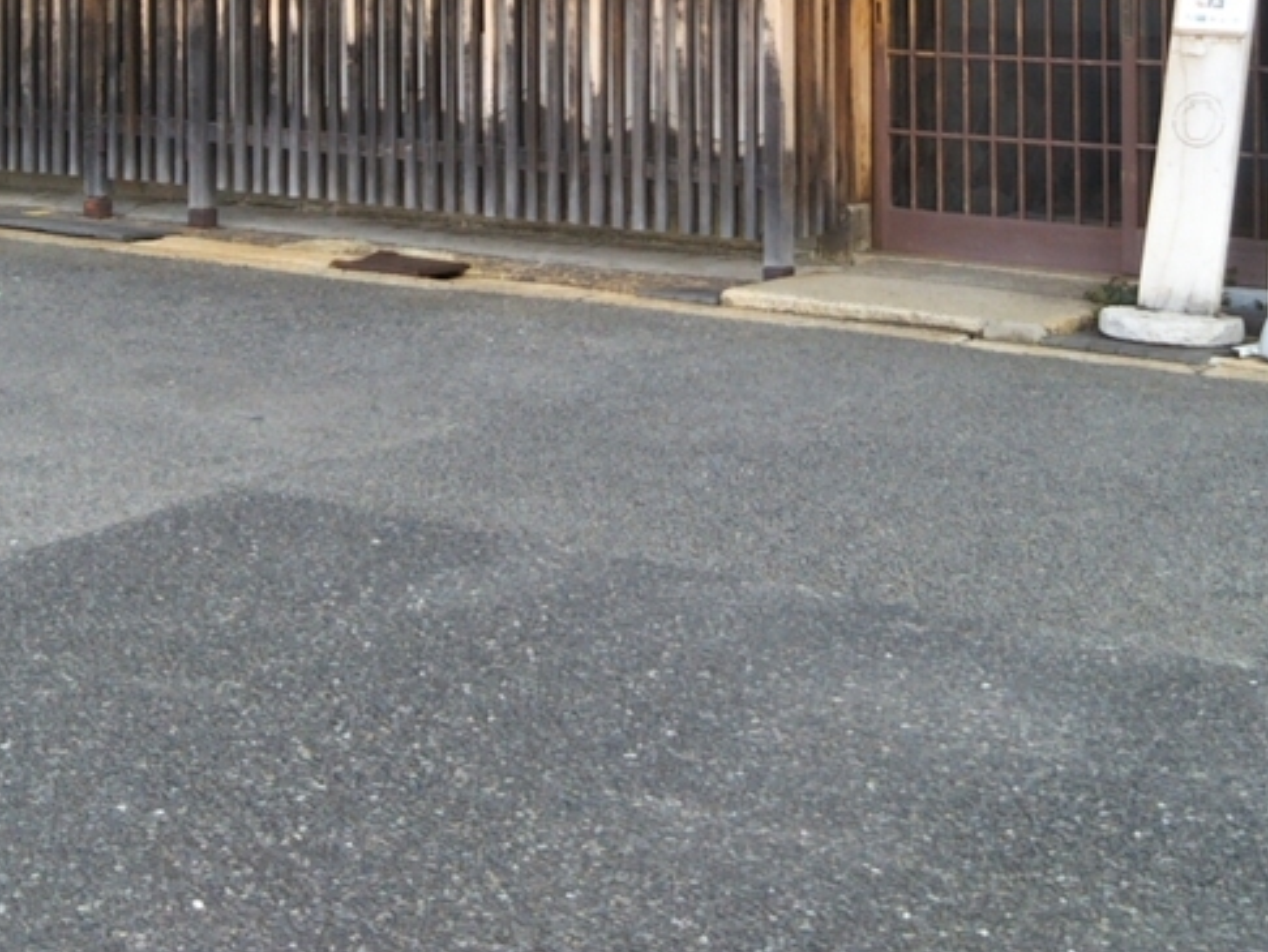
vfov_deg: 18.8
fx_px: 2712
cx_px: 731
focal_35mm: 74
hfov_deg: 26.3
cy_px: -211
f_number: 2.2
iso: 27
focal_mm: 4
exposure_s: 1/197
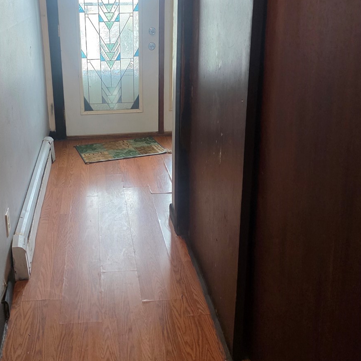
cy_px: 115
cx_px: 139
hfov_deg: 44.6
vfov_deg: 44.2
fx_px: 437
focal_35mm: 37
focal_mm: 6.3
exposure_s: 1/120
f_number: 1.7
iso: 400
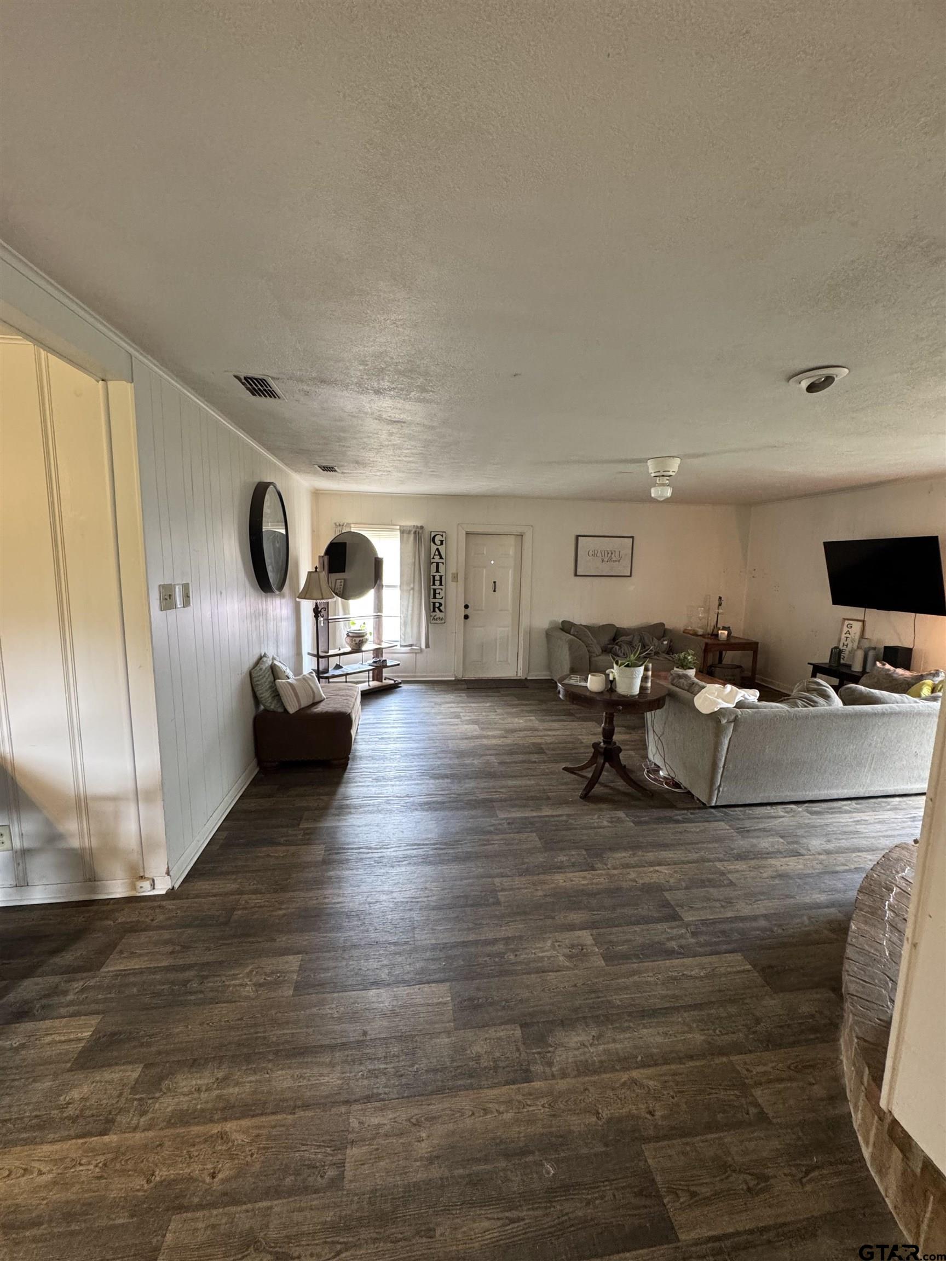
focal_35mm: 14
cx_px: 473
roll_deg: -0.4
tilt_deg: -7.5
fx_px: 510
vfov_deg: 102.1
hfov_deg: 85.7
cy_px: 630
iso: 400
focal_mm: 2.22
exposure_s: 1/60
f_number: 2.2
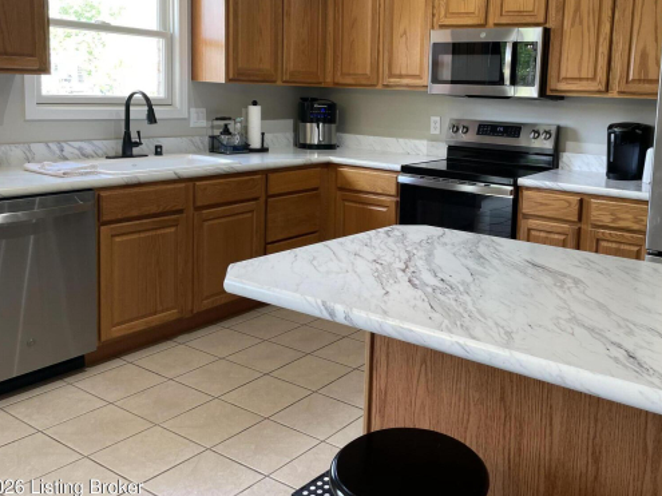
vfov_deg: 40.4
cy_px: 183
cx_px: 413
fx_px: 669
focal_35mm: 35
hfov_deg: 52.1
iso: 80
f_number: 1.6
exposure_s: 1/60
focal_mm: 4.2
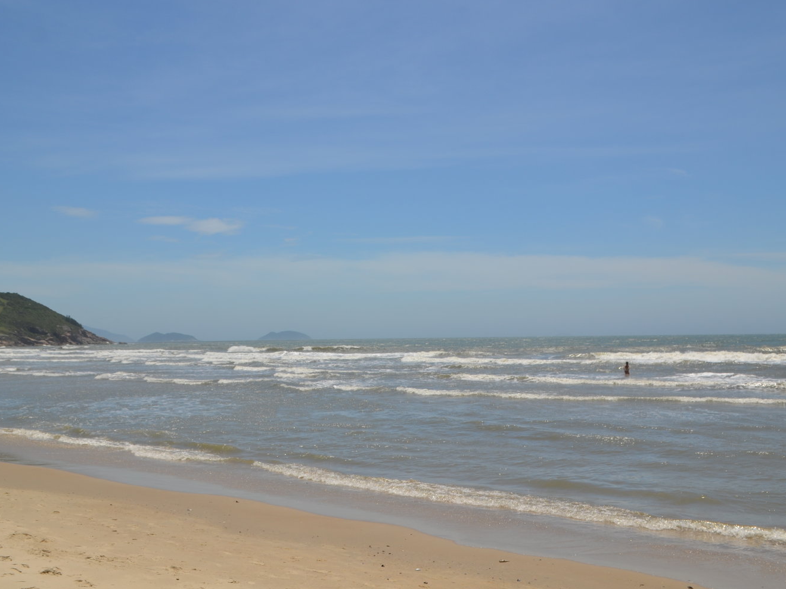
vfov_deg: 40.7
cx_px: 365
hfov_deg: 52.6
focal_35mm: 35
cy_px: 297
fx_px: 795
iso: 100
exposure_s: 1/320
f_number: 9
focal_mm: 20
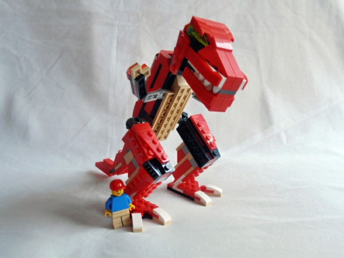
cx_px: 172
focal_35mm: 37
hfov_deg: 50.1
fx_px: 368
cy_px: 129
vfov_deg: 38.7
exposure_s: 1/6
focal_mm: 6.61
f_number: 3.9
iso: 125
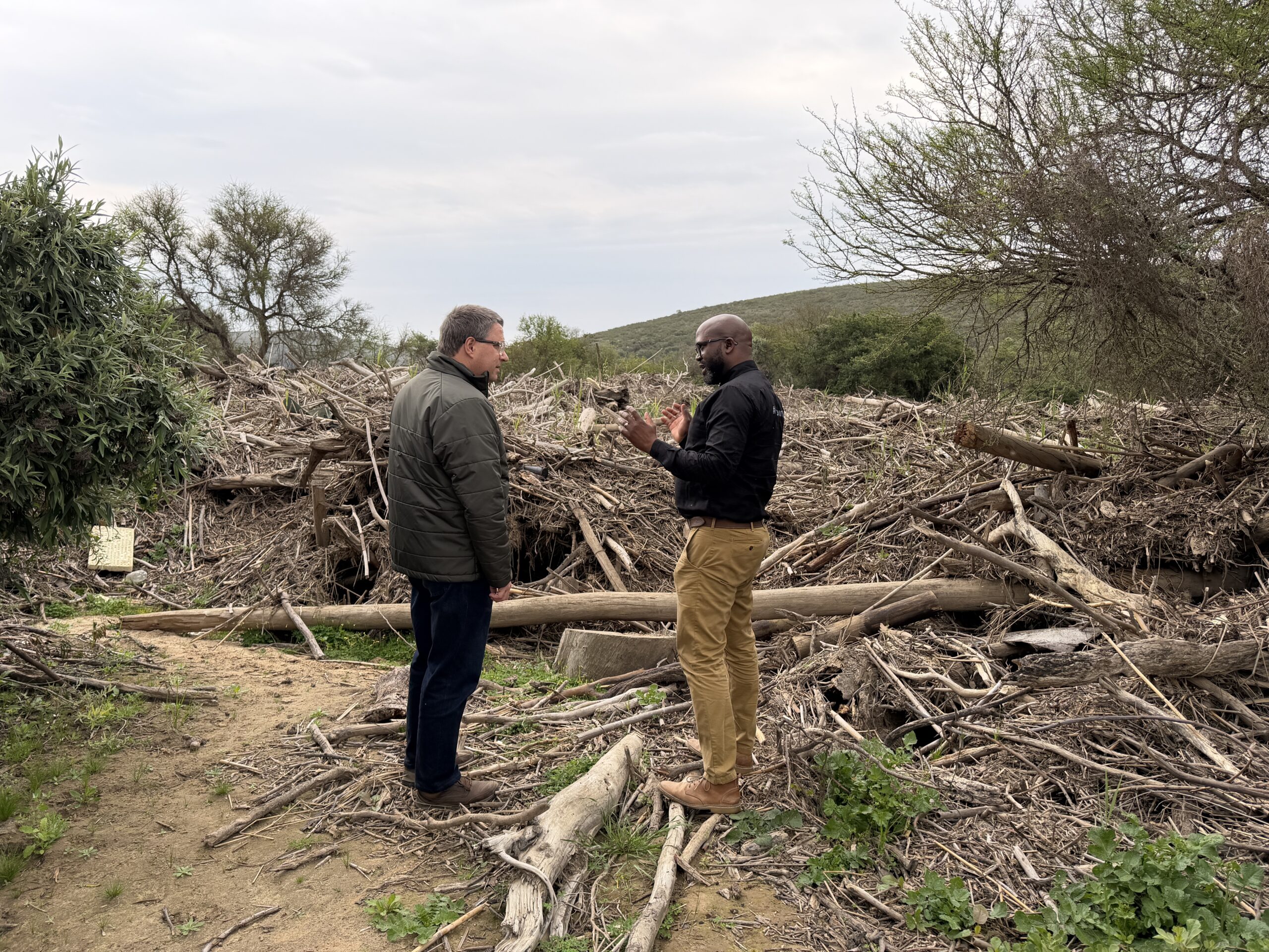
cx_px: 634
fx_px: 880
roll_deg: -1.4
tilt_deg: -6.7
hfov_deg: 71.6
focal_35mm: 24
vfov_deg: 56.8
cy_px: 476
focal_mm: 6.76
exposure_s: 1/632
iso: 80
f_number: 1.78
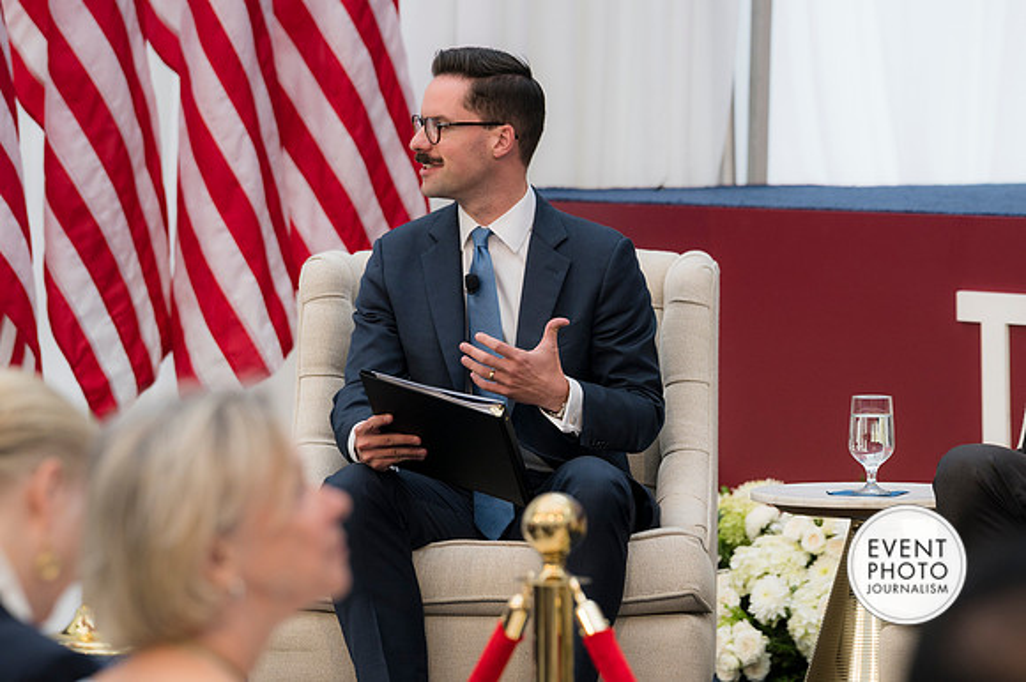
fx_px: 6409
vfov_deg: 6.1
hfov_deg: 9.2
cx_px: 513
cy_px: 341
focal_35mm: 225
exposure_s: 1/160
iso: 250
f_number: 4
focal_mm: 150
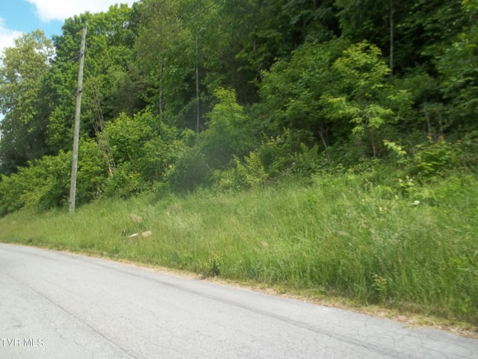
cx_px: 239
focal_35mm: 33
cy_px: 180
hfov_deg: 55.3
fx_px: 456
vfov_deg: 43.0
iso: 64
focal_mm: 5.9
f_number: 3.3
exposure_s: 1/400
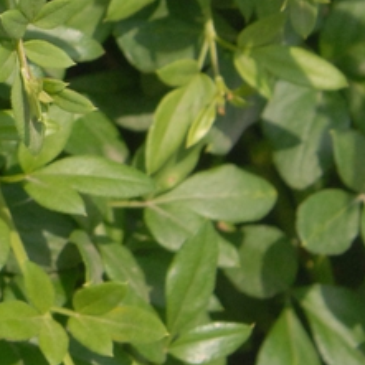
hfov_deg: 4.9
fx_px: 4223
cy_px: -148
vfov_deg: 4.9
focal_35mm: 354
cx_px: -390
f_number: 9
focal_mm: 60
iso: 400
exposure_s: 1/320
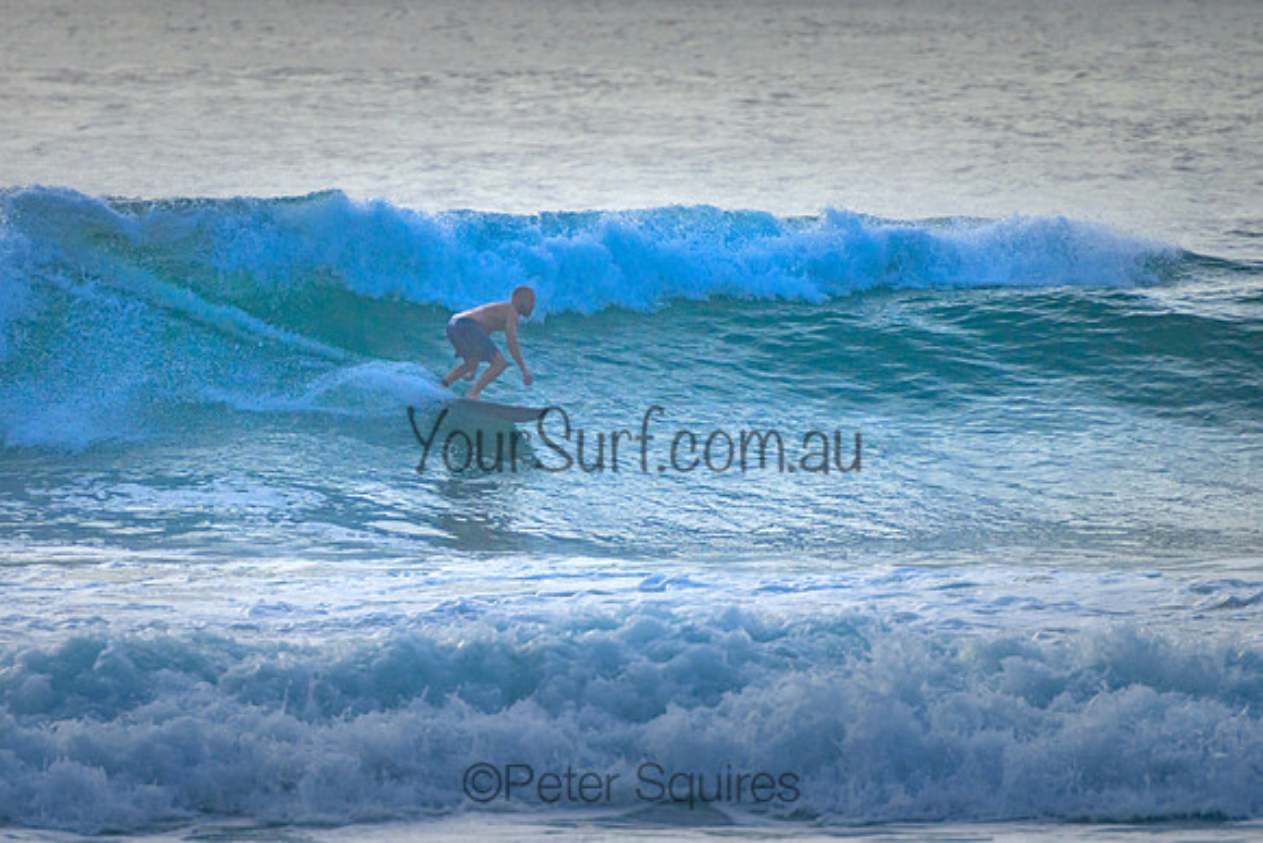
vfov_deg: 2.5
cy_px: 362
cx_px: 526
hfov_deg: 3.7
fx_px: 19292
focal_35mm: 550
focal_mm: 400
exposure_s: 1/2000
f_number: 5.6
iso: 1100
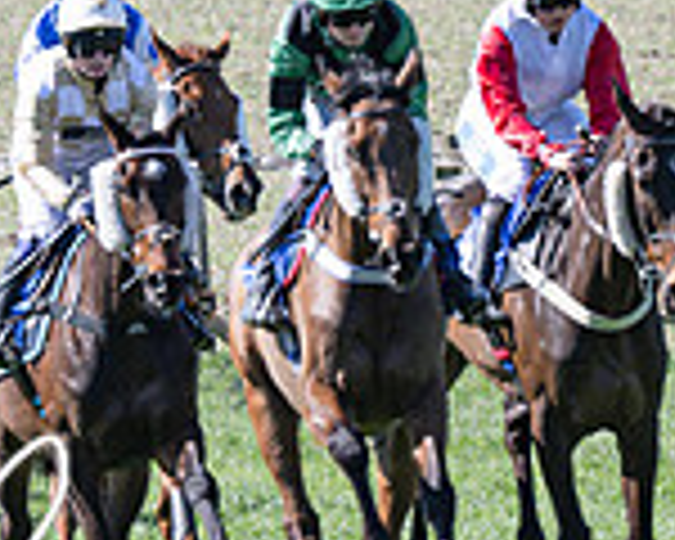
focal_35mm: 999
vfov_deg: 1.6
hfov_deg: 1.9
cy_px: 264
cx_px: 568
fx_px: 19957
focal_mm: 195
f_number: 4
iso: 220
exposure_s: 1/2000
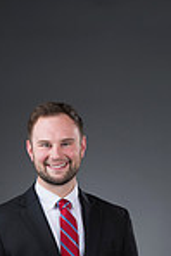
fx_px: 1727
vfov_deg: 8.3
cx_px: 57
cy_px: 363
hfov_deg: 5.7
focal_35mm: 243
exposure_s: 1/250
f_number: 5.6
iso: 160
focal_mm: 80
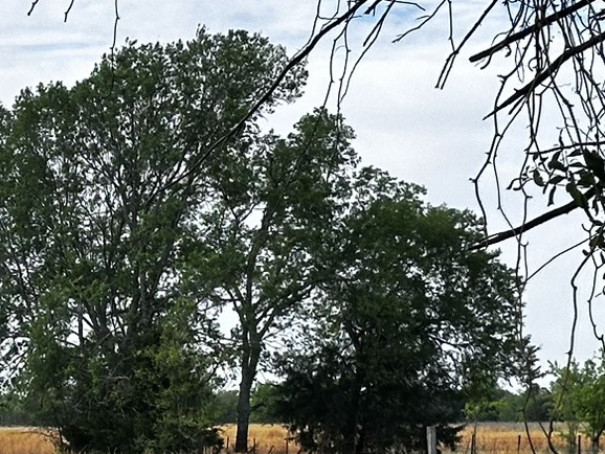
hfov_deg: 11.5
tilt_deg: -1.8
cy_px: 521
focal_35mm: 170
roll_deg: +0.0
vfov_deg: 8.7
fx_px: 2972
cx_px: -39
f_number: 1.78
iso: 64
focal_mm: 6.86
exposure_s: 1/2809
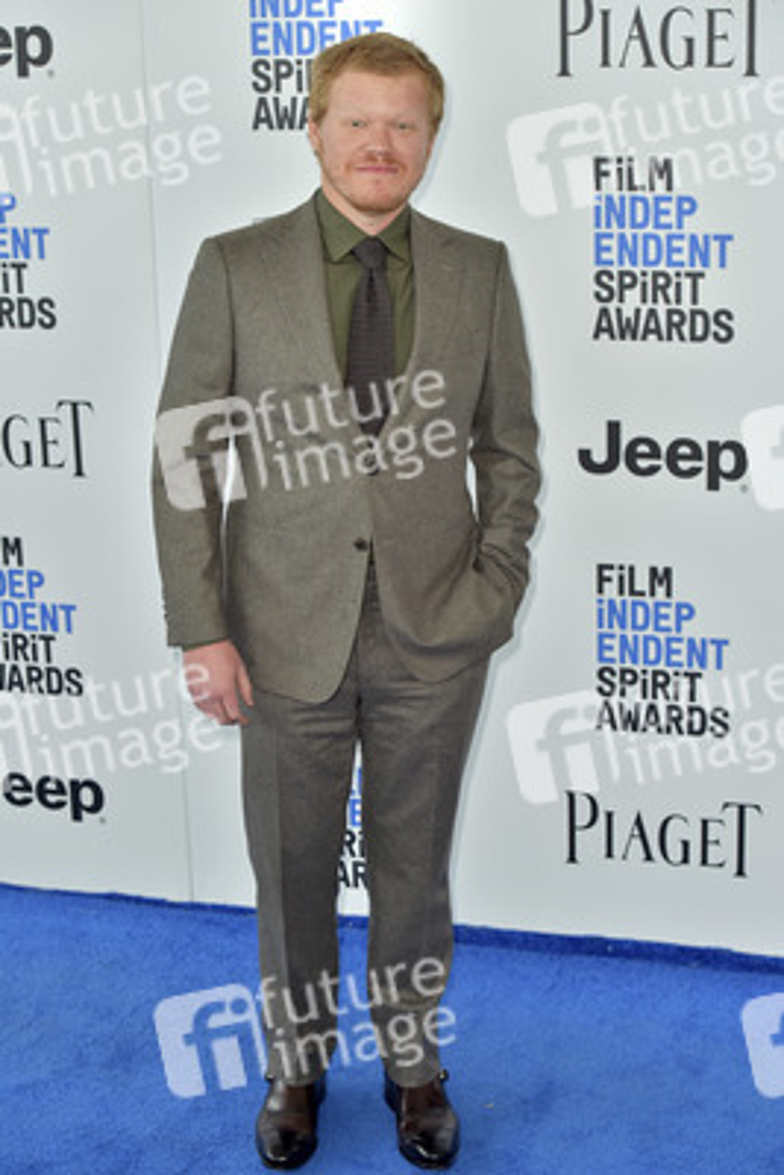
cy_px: 588
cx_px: 392
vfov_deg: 28.8
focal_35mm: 70
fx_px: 2285
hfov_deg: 19.5
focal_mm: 70
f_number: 6.3
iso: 500
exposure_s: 1/320
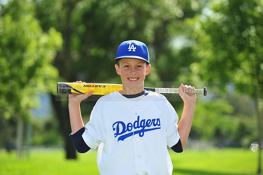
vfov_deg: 8.3
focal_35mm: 165
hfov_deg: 12.5
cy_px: 88
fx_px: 1205
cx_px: 132
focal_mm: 165
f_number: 4.5
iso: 320
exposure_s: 1/1600
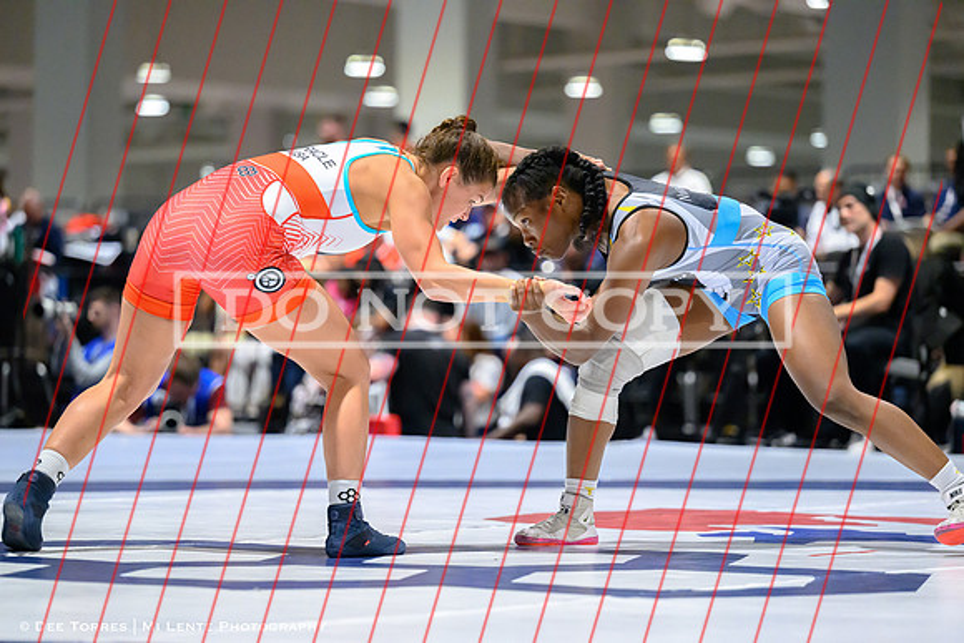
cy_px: 340
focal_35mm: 138
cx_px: 467
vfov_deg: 10.0
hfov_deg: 14.9
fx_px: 3687
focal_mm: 130
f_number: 2.8
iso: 12800
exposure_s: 1/640
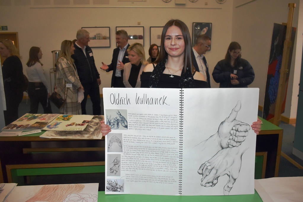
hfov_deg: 61.9
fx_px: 252
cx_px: 152
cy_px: 101
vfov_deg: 43.6
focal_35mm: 30
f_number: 3.8
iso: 1100
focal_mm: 20
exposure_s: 1/125
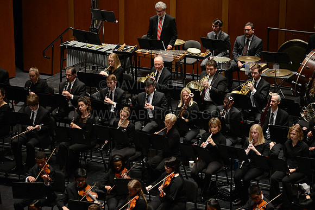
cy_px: 105
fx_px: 1750
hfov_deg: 10.3
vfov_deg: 6.9
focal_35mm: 200
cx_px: 158
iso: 3200
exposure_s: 1/250
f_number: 2.8
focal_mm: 200
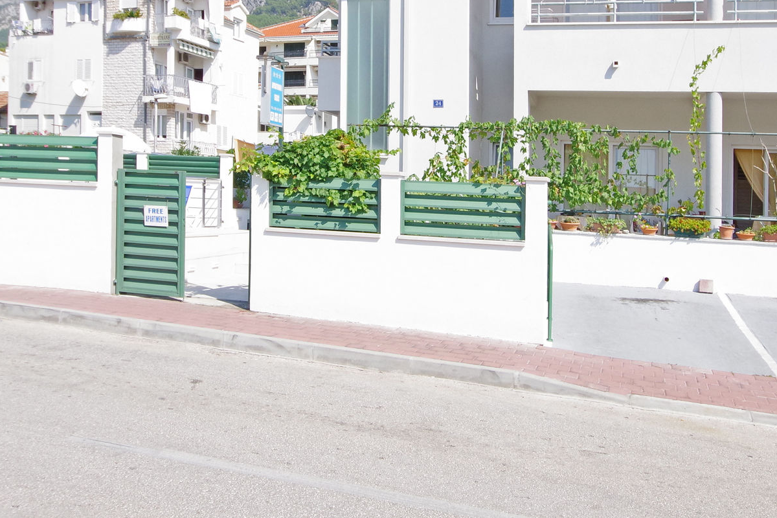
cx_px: 381
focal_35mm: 35
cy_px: 120
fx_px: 755
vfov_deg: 36.8
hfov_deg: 54.4
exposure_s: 1/400
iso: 400
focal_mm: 10
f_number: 9
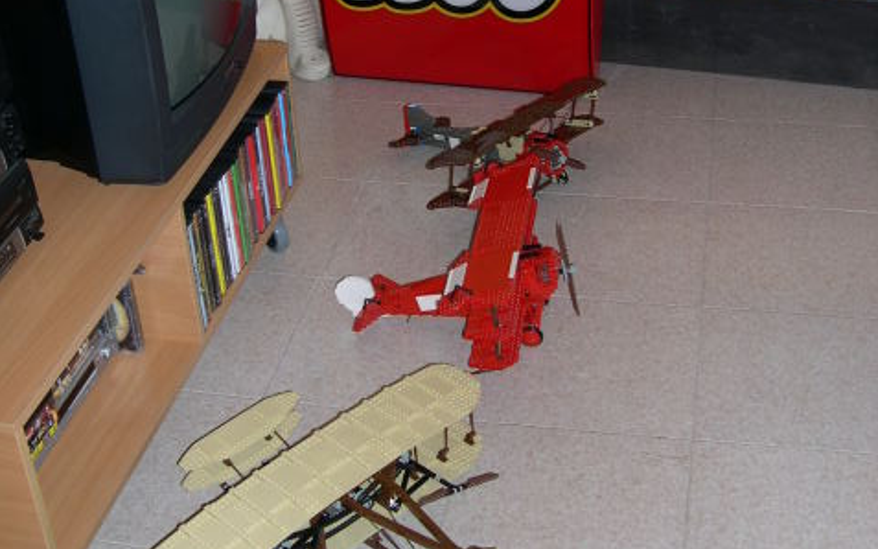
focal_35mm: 54
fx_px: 1292
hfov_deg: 37.5
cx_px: 440
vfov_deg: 23.7
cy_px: 127
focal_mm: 8
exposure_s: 1/60
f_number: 2.8
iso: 100
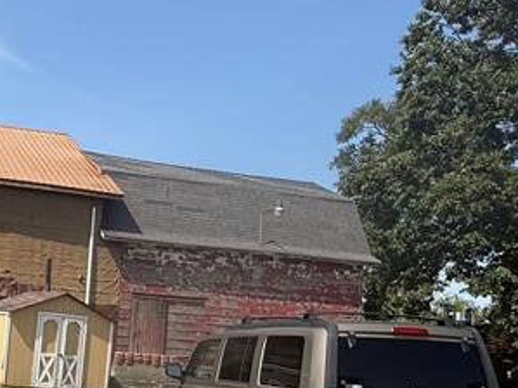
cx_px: 31
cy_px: 294
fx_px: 718
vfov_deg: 29.7
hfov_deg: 36.6
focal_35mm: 48
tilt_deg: -3.2
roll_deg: -6.0
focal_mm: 2.22
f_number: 2.2
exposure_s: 1/1848
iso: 50
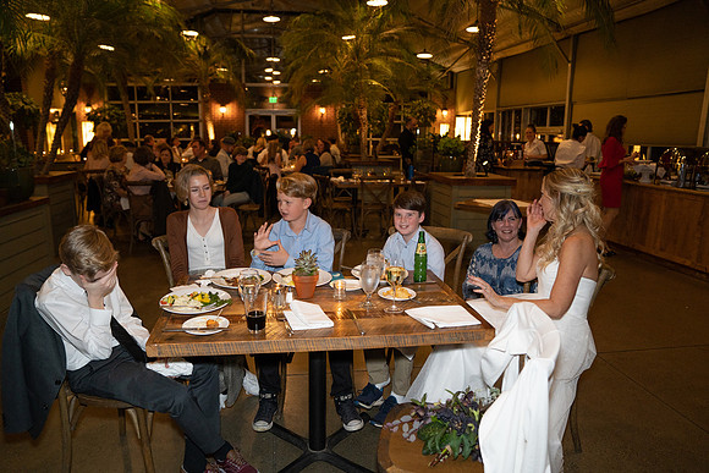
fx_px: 473
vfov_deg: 53.2
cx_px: 354
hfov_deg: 73.7
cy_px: 236
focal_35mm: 24
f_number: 2.8
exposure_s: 1/125
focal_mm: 24
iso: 1250
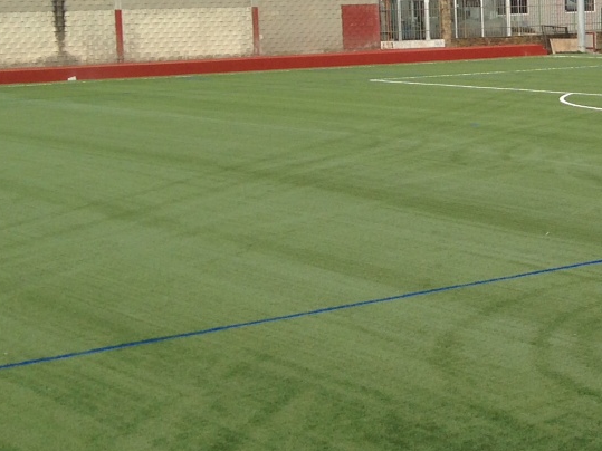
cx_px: 810
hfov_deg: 18.2
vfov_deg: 14.7
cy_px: 121
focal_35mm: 100
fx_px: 1739
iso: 50
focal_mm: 4.12
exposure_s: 1/889
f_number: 2.4
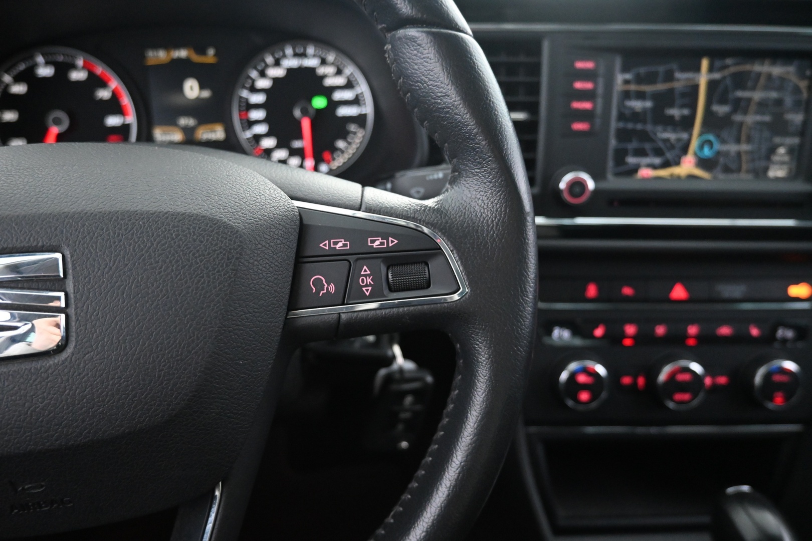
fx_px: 541
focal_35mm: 24
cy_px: 270
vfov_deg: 53.1
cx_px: 406
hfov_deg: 73.7
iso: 4000
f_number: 3.5
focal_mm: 16
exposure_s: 1/30
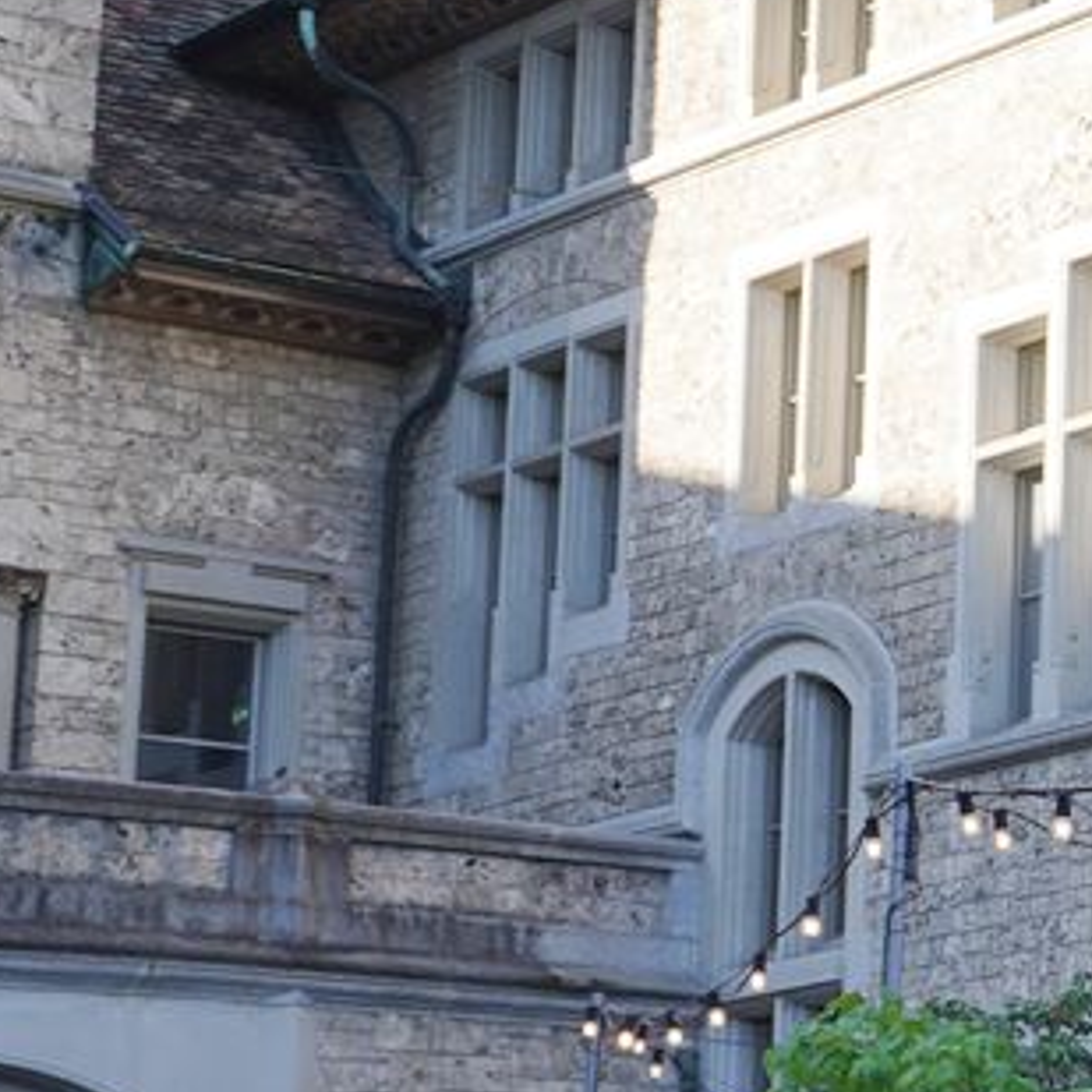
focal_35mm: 132
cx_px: 2548
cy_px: 551
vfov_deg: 13.2
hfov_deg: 11.2
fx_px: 4711
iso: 100
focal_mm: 24
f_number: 6.3
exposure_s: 1/100
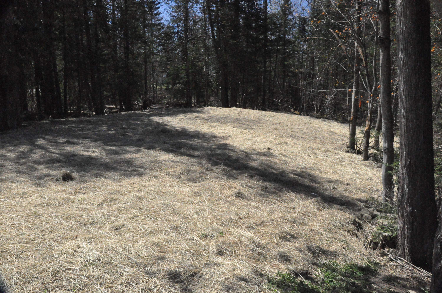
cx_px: 221
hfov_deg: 57.3
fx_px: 405
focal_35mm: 33
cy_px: 146
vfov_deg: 39.9
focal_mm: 22
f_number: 16
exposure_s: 1/1000
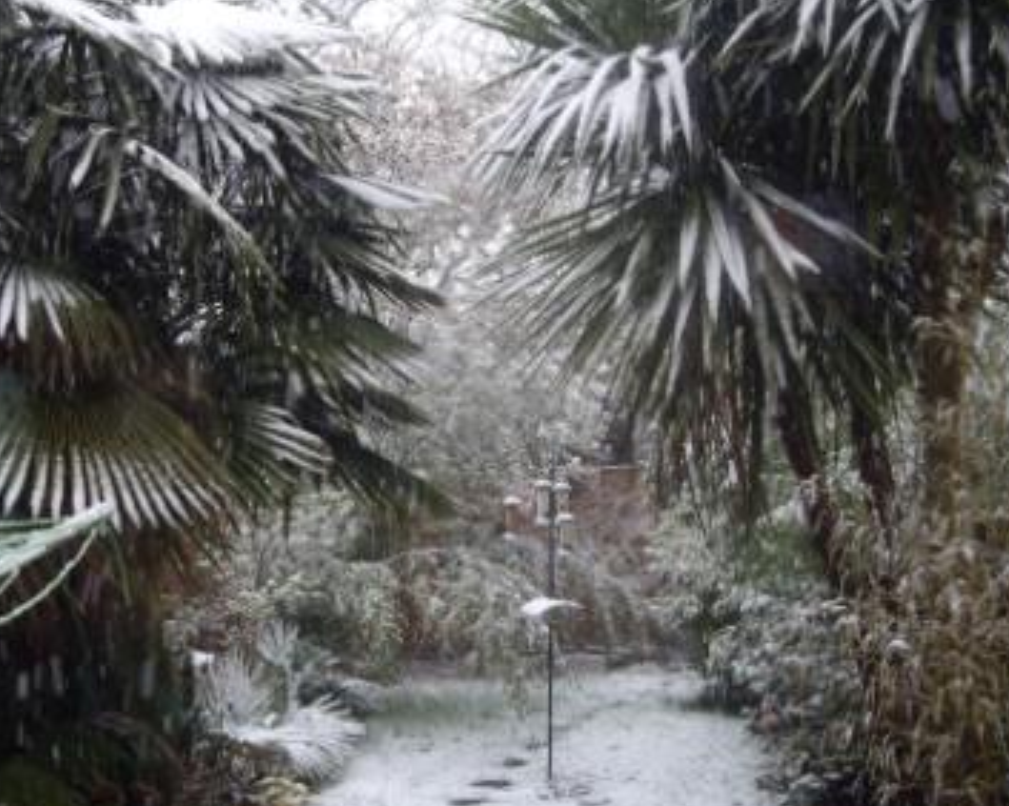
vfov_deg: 26.6
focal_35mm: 57
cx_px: 549
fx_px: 1701
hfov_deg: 33.0
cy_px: 460
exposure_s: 1/60
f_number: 3.1
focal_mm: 9.6
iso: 100
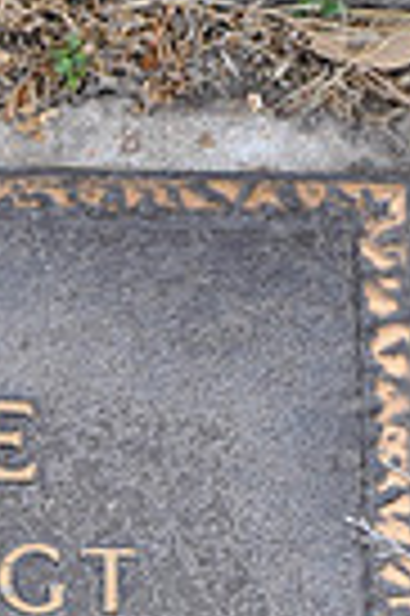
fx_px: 4572
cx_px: -635
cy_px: 510
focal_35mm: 267
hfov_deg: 5.0
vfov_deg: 7.7
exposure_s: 1/160
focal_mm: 42
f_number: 6.3
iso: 200
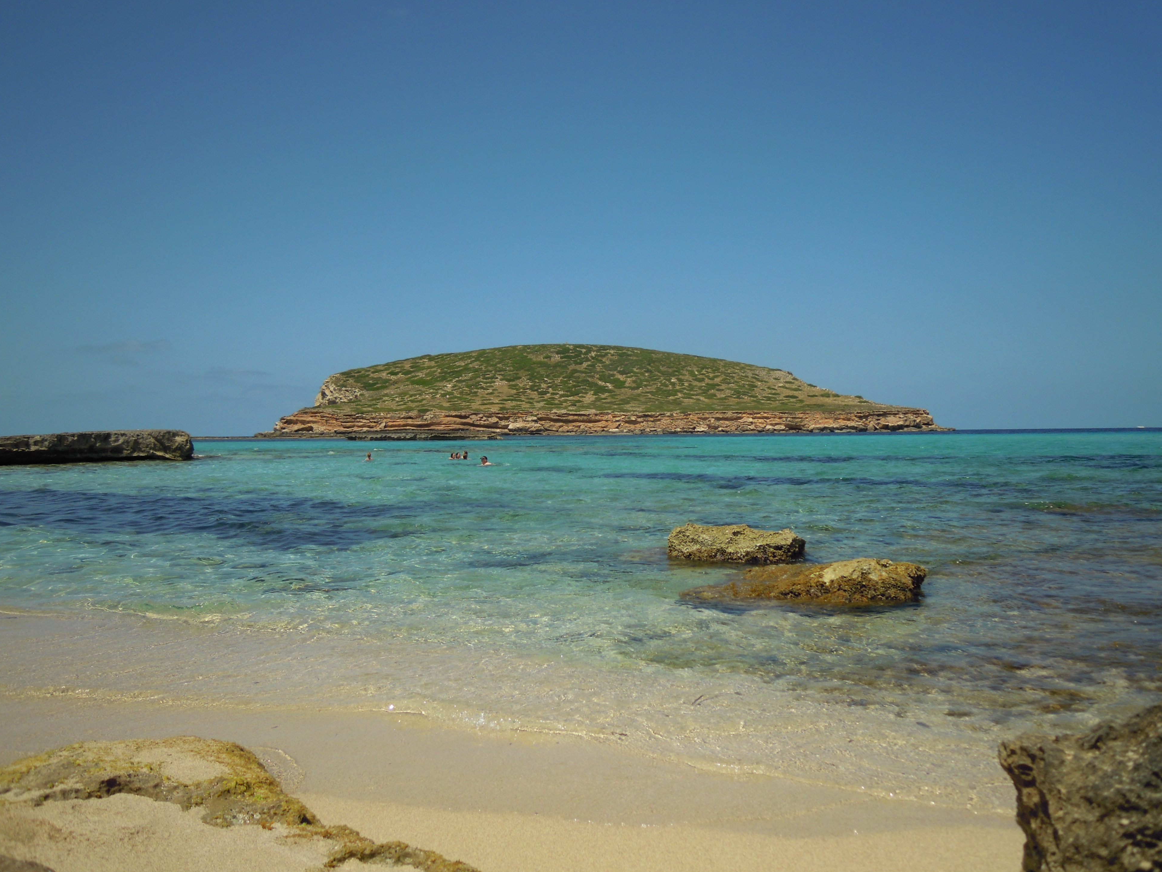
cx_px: 584
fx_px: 974
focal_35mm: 29
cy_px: 446
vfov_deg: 48.2
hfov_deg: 61.7
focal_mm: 5
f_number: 5.4
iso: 100
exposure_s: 1/640
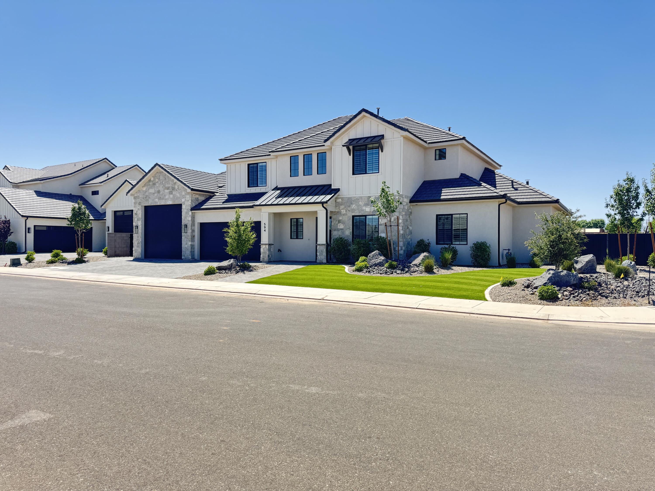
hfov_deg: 71.6
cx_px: 328
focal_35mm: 24
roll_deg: +0.1
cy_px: 246
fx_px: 454
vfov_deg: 56.8
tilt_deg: -0.1
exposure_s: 1/730
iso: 80
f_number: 1.78
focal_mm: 6.76
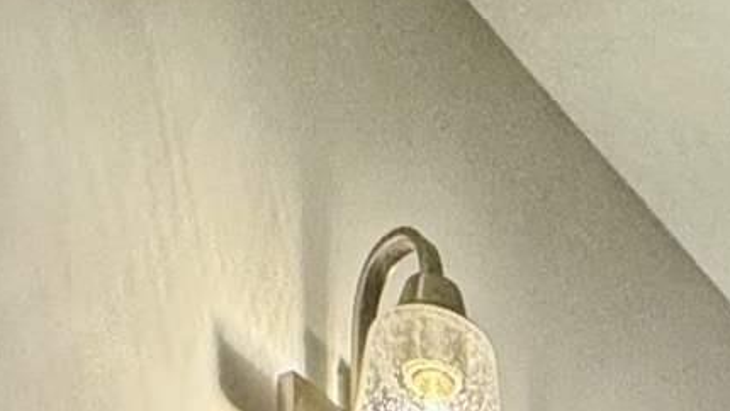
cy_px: 1934
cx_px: 859
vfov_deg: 6.7
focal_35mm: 109
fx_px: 2110
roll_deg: -2.3
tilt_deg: -6.6
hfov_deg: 18.7
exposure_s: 1/120
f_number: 2.2
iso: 160
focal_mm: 2.22
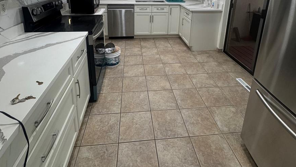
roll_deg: -0.9
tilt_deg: -14.0
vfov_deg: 48.3
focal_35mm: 21
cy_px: 18
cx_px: 150
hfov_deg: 83.9
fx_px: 165
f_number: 2.2
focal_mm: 2.22
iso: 250
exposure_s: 1/120
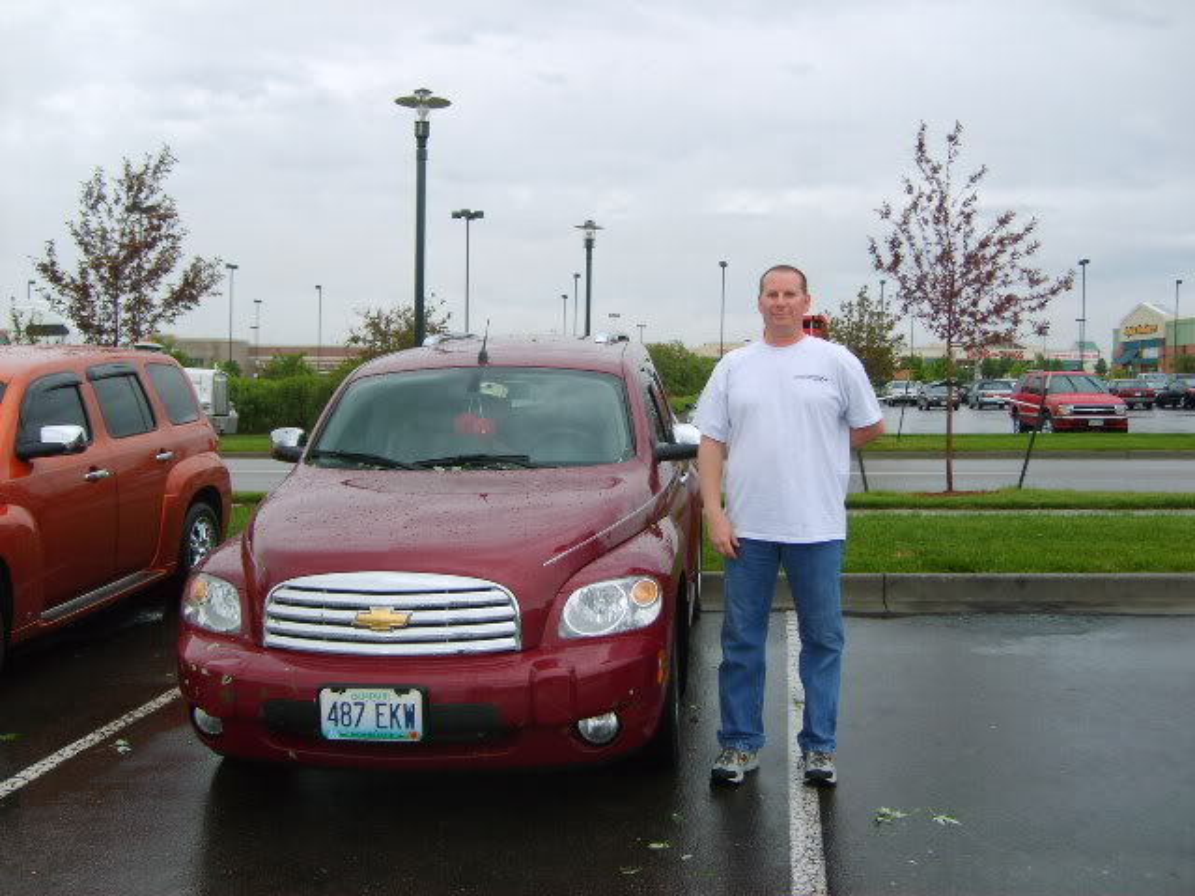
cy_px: 448
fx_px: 1208
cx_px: 598
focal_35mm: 35
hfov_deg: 52.6
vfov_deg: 40.7
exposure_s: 1/90
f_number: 2.8
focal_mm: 5.8
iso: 50
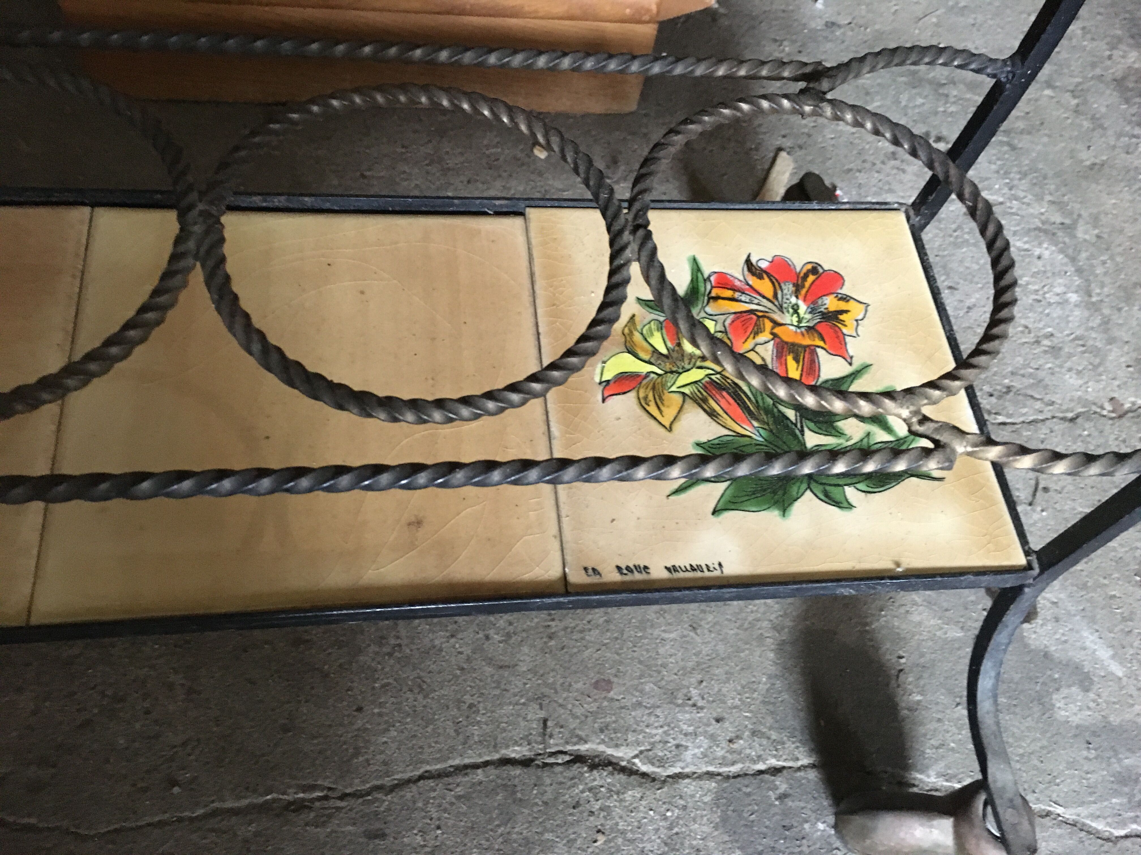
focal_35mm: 29
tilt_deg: -58.8
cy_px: 428
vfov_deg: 48.2
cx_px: 570
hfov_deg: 61.7
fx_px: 956
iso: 320
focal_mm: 4.15
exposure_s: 1/17
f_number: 2.2
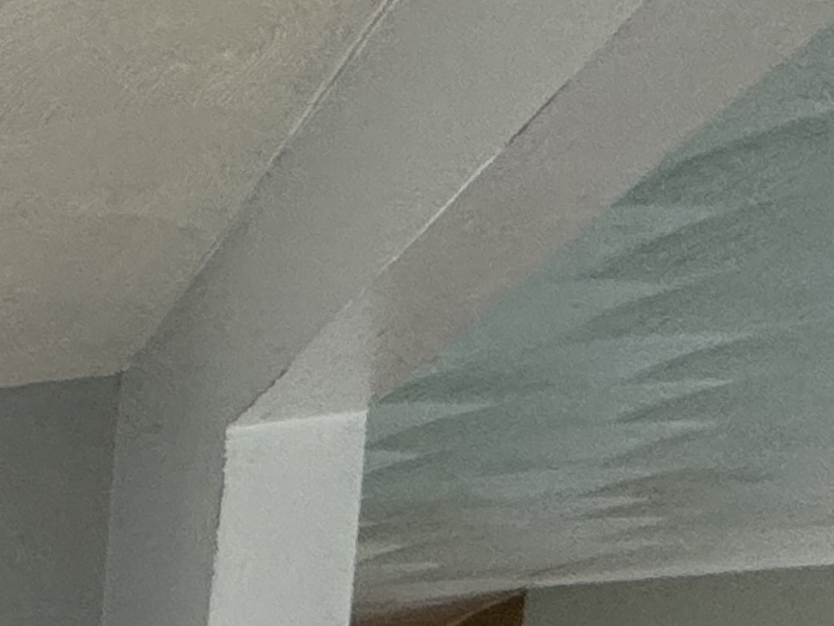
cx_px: -1260
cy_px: 1269
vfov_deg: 14.8
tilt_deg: -8.2
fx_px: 1952
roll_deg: +0.0
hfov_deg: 14.2
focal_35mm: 81
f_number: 2.2
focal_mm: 2.22
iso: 160
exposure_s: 1/60
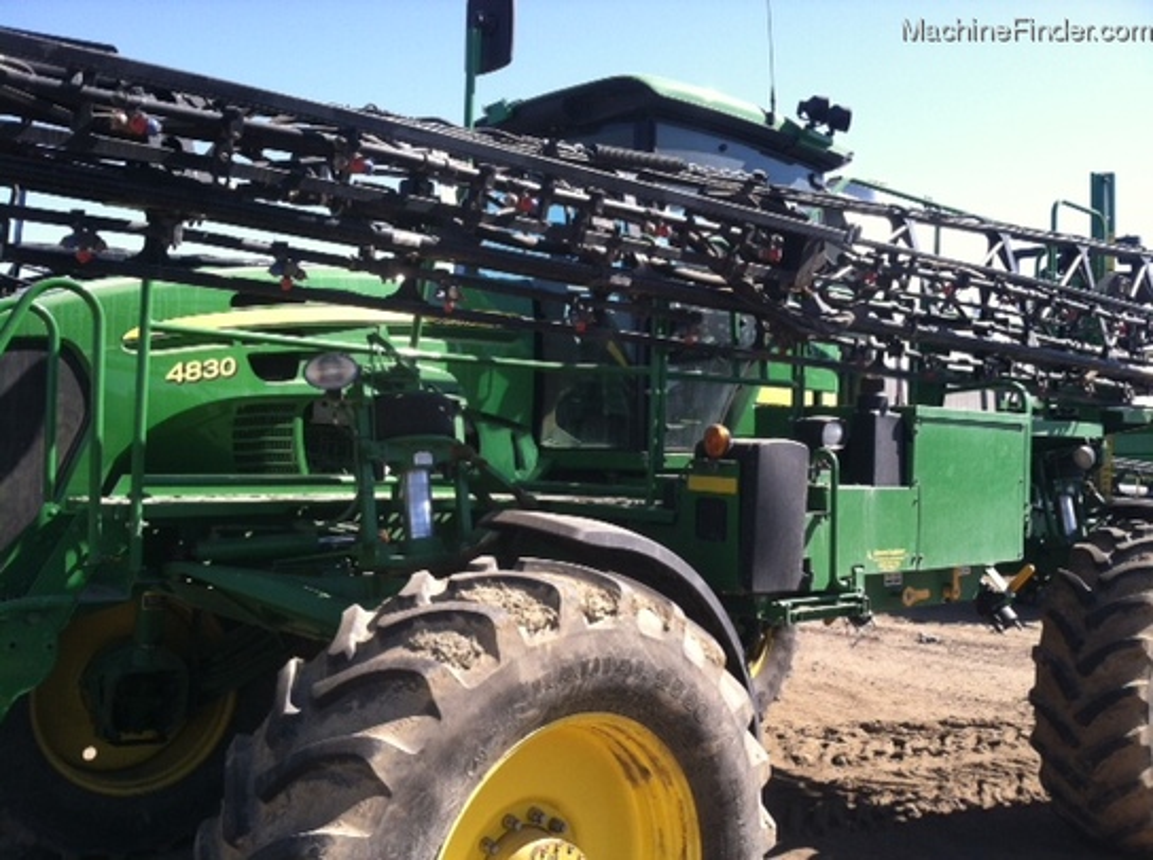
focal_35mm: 35
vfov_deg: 40.6
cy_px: 430
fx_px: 1164
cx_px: 576
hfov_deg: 52.7
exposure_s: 1/556
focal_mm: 3.85
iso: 80
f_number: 2.8
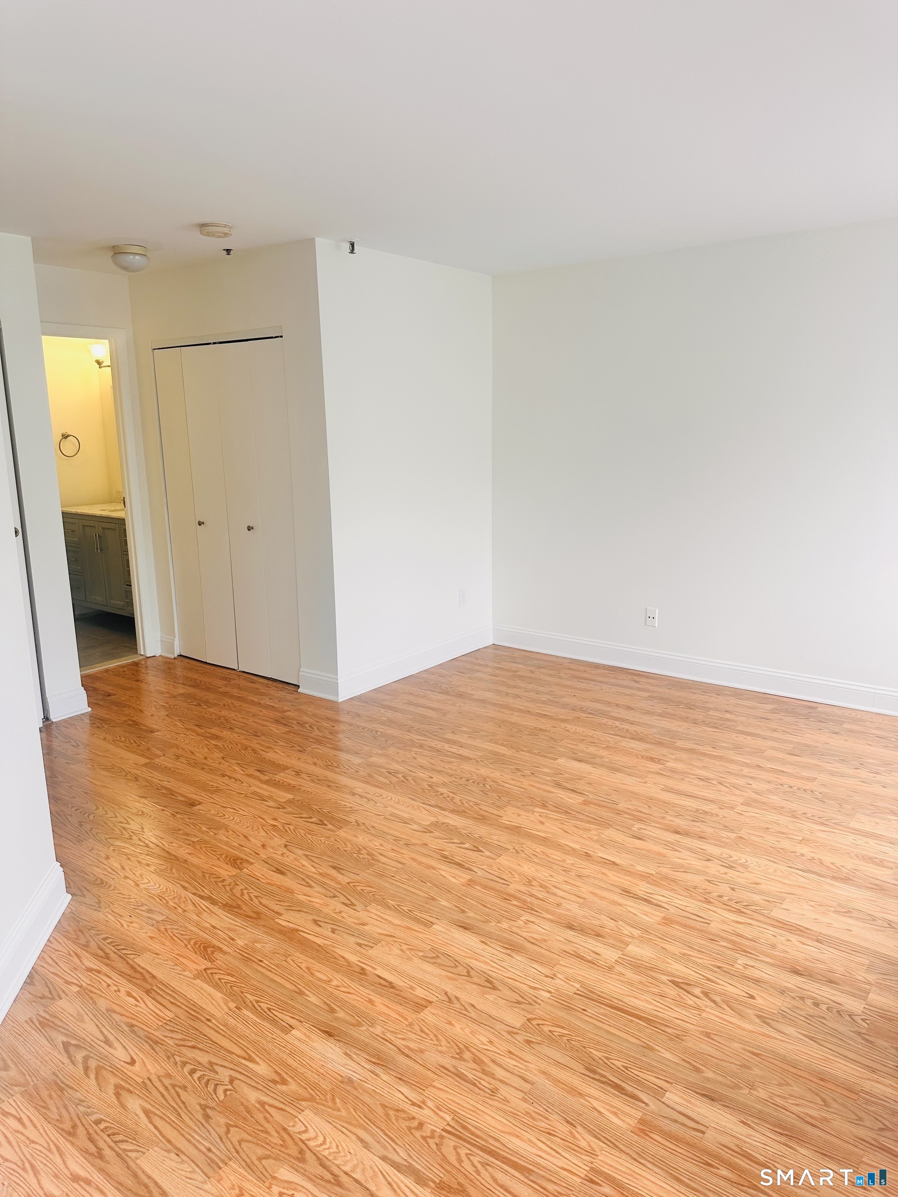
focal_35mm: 24
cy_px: 598
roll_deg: +0.0
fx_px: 830
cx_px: 449
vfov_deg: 71.6
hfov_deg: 56.8
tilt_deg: -11.2
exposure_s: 1/120
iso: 64
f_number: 1.78
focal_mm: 6.86
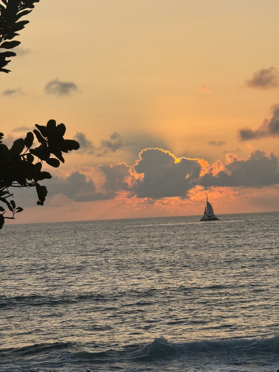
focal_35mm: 120
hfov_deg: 12.3
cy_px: 186
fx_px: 1290
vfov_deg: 16.4
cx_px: 140
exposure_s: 1/914
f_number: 2.8
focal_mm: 15.66
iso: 50
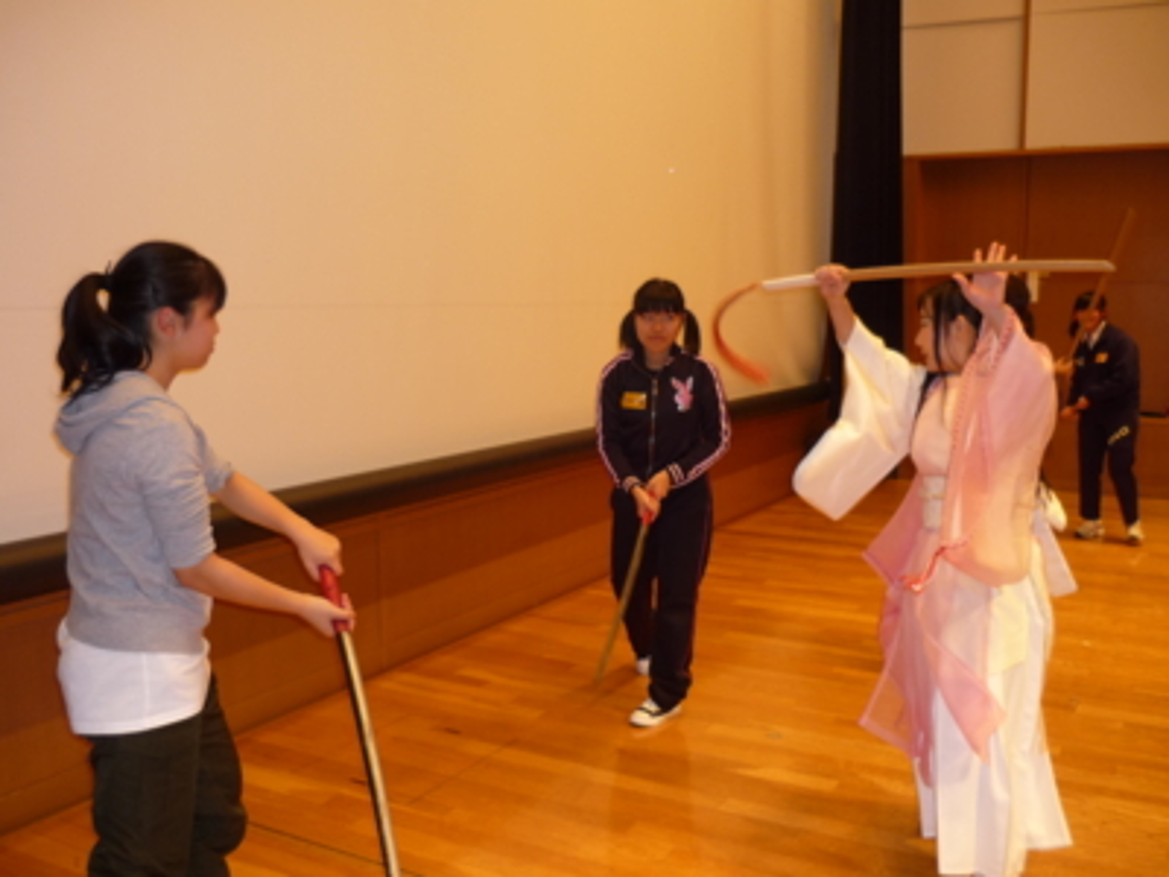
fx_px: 1114
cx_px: 584
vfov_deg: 42.9
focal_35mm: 33
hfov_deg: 55.4
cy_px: 438
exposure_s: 1/30
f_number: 2.8
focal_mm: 5.5
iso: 160
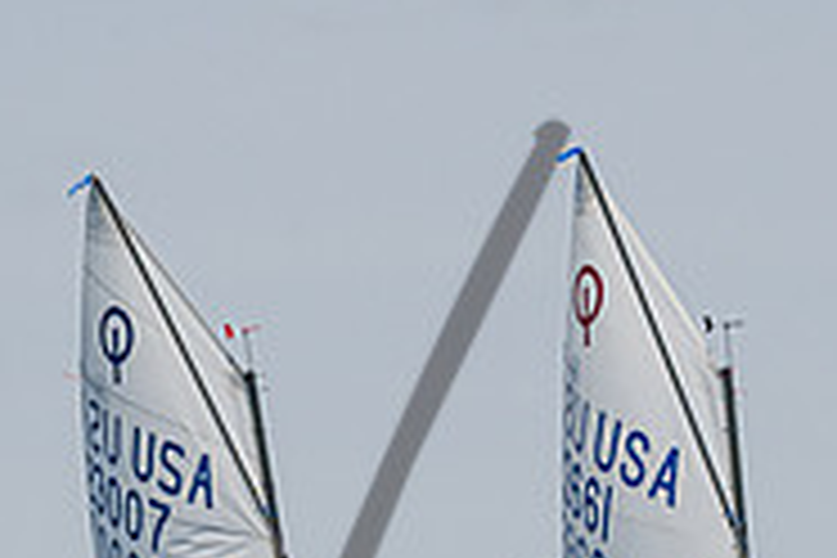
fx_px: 21481
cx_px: 482
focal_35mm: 924
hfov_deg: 2.2
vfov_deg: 1.5
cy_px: 719
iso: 250
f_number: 8
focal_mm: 260
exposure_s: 1/1600
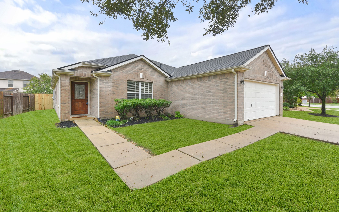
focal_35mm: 17
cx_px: 176
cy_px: 95
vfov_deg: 67.8
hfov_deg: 94.3
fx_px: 157
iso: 200
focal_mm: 16
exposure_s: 1/160
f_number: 8
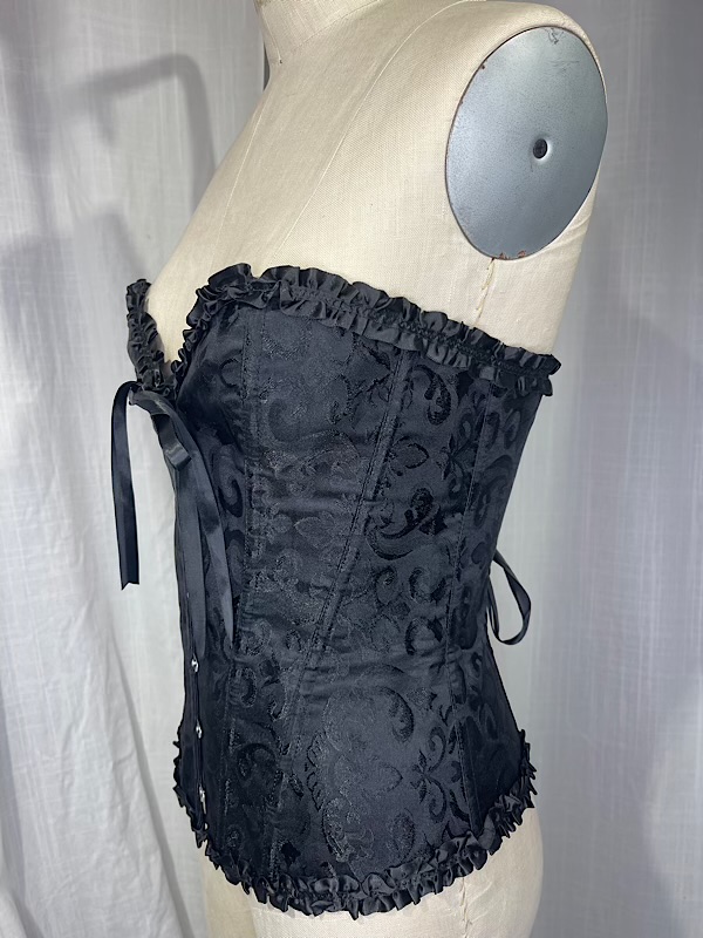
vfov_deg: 69.4
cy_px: 469
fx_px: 677
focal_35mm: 25
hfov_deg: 54.9
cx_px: 352
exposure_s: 1/154
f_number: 1.6
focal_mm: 5.1
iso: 32
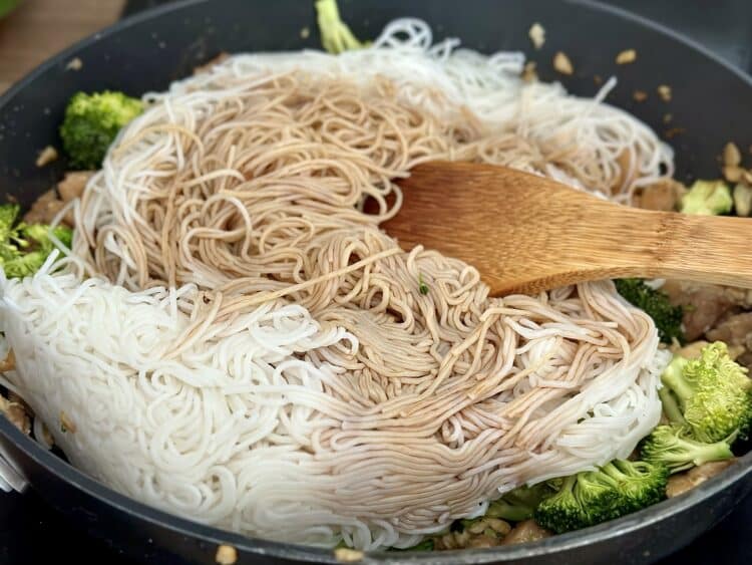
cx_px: 376
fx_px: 1043
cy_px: 282
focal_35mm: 48
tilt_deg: -41.6
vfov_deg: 30.3
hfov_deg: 39.6
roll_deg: +0.0
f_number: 1.78
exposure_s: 1/48
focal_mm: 6.86
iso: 400
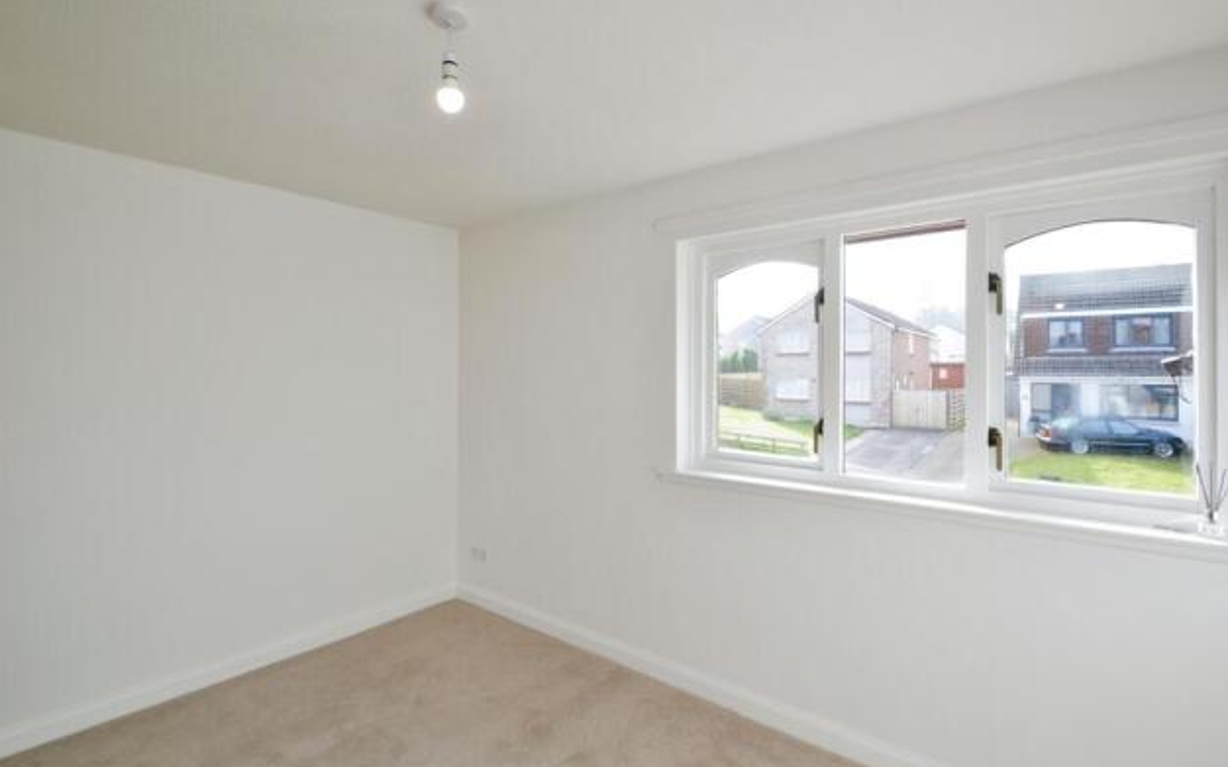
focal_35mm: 16
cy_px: 364
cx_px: 627
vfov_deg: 71.2
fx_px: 535
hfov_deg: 97.8
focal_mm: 10
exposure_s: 1/50
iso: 280
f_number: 9
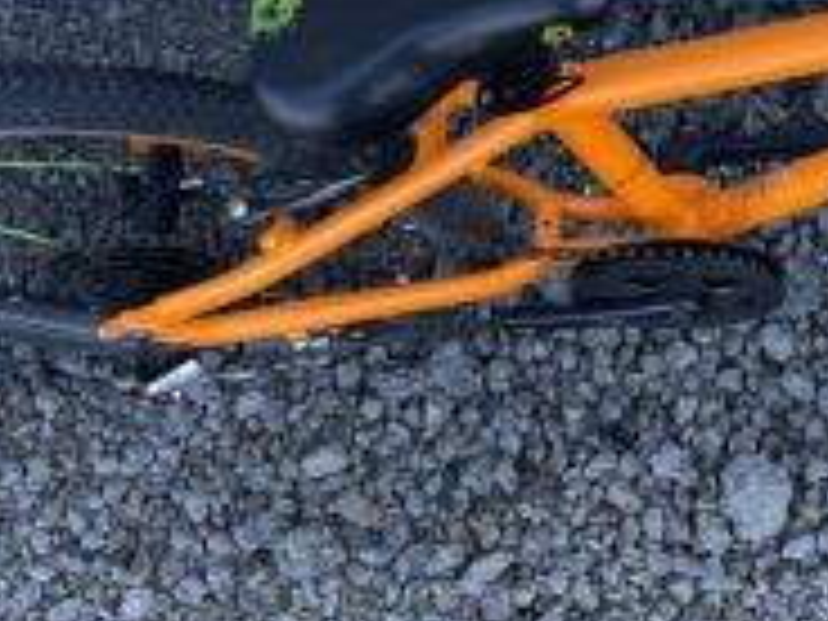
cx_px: 774
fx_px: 1627
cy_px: 81
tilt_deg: -68.6
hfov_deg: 27.3
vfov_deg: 21.2
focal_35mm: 68
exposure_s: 1/276
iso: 32
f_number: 1.6
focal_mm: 4.2
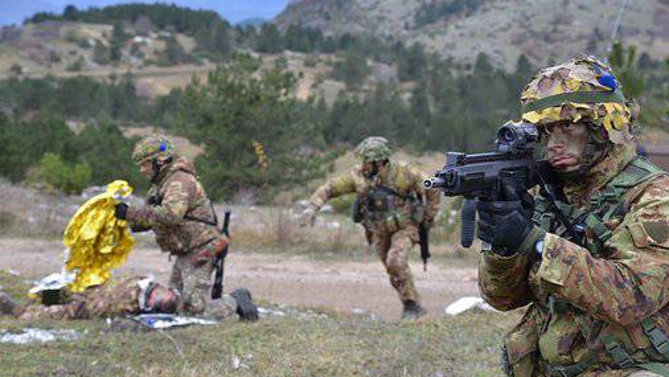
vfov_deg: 13.2
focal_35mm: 92
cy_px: 195
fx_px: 1633
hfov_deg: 23.2
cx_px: 337
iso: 200
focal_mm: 58
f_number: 6.3
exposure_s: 1/160
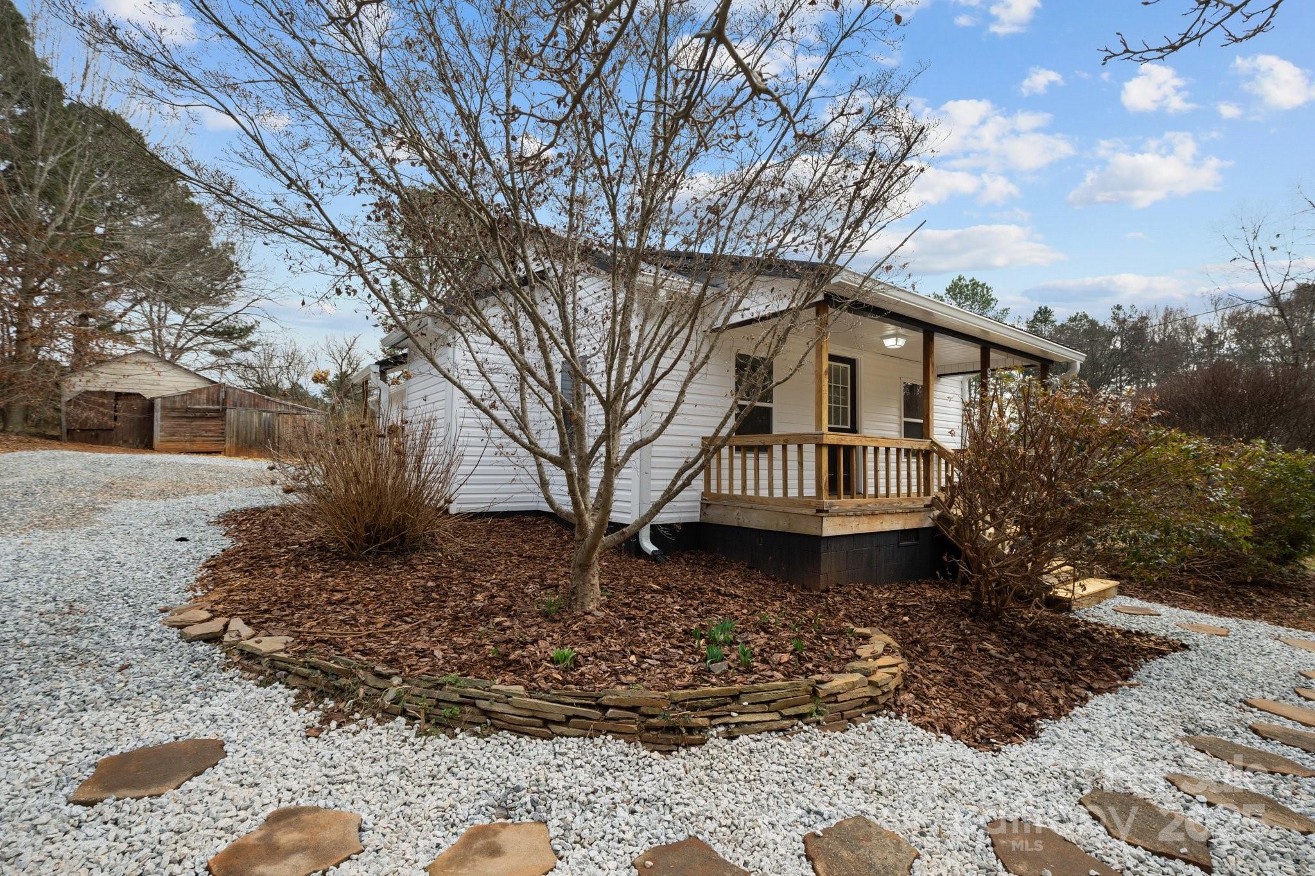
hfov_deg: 96.7
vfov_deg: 73.7
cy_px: 438
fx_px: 584
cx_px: 658
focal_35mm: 16
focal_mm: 16
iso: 320
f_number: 8
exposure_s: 1/320
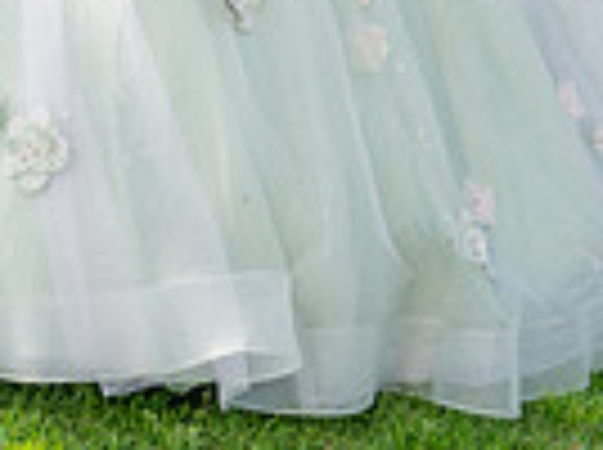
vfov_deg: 8.9
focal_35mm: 160
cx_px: -11
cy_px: -323
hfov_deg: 12.2
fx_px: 2782
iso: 200
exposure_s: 1/250
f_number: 5.6
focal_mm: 31
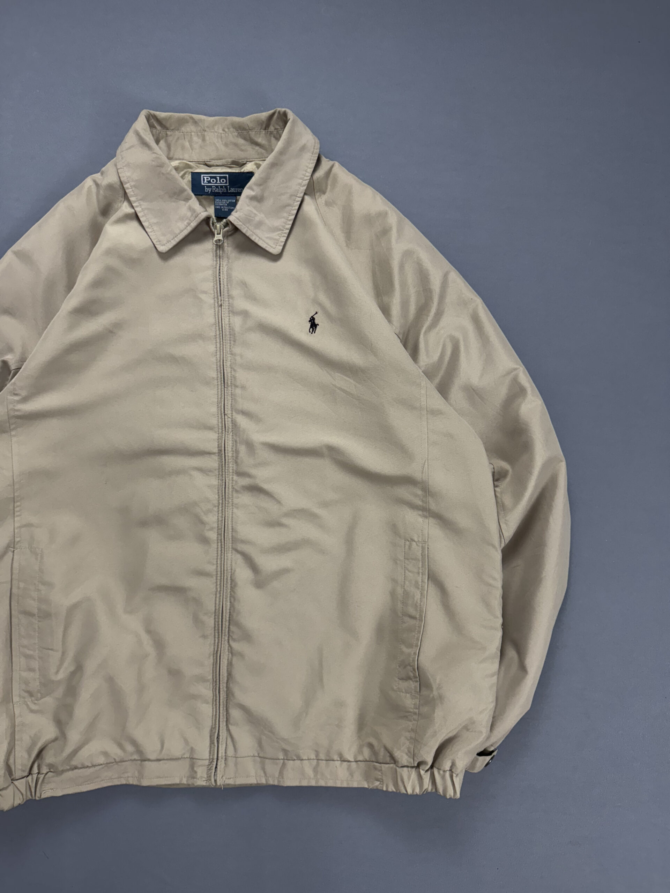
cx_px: 335
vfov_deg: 71.6
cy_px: 446
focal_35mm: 24
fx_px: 619
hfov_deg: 56.8
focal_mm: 6.76
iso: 160
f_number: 1.78
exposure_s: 1/120
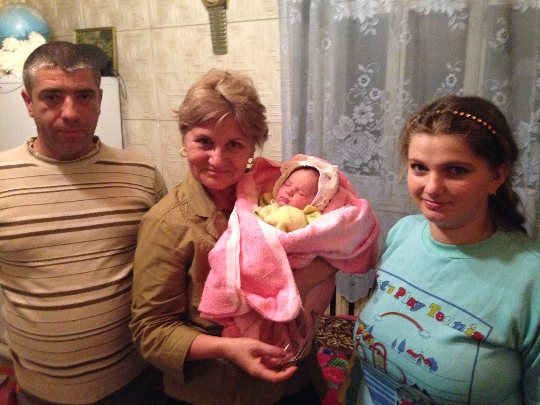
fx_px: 515
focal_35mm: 33
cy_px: 202
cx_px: 270
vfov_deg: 42.9
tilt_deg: -15.1
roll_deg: +0.5
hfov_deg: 55.4
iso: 800
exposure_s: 1/15
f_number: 2.4
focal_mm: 4.12
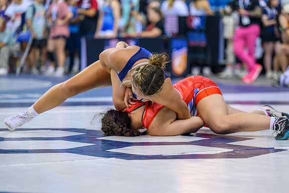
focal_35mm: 155
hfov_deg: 13.2
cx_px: 165
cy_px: 97
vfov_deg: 8.8
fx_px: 1246
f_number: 2.8
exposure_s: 1/800
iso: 2500
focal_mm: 135
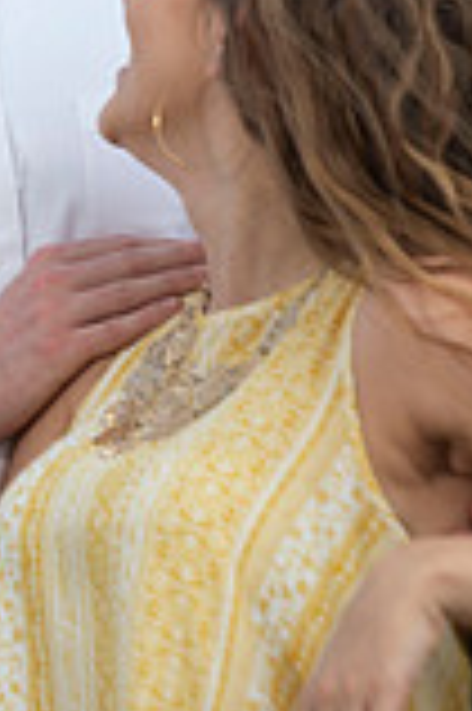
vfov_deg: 3.8
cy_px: 158
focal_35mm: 541
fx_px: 10662
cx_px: 38
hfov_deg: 2.5
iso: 50
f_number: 5.6
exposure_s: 1/200
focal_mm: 190
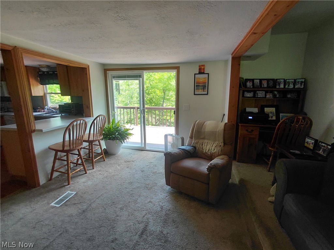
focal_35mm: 16
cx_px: 167
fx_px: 154
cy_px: 125
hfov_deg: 94.5
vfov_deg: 78.1
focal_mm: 1.64
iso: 64
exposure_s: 1/60
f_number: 2.2
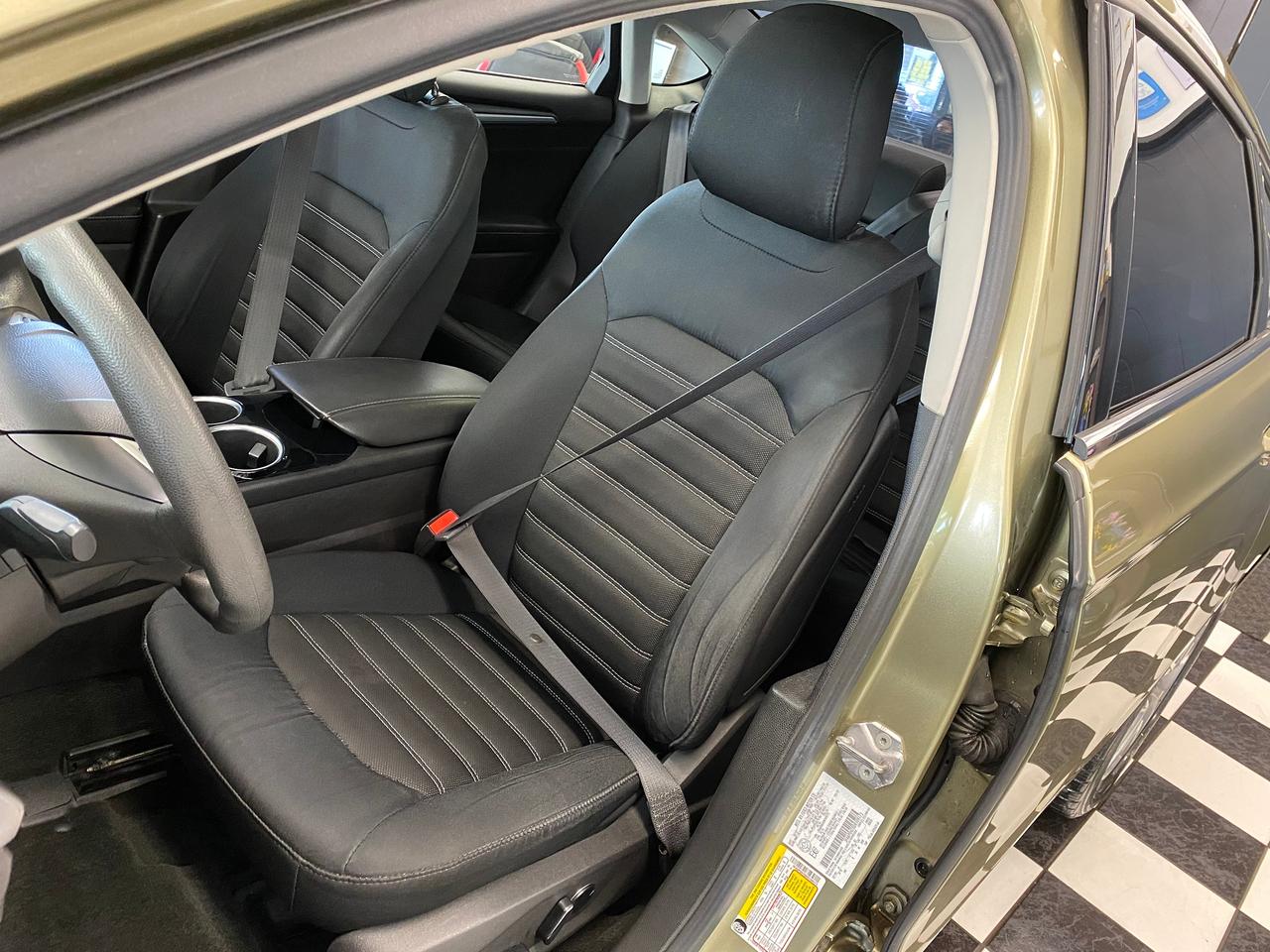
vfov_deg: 53.1
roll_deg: -17.1
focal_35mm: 26
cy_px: 476
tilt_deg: -25.6
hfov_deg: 67.3
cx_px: 635
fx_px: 954
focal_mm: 4.25
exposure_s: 1/40
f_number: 1.8
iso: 500
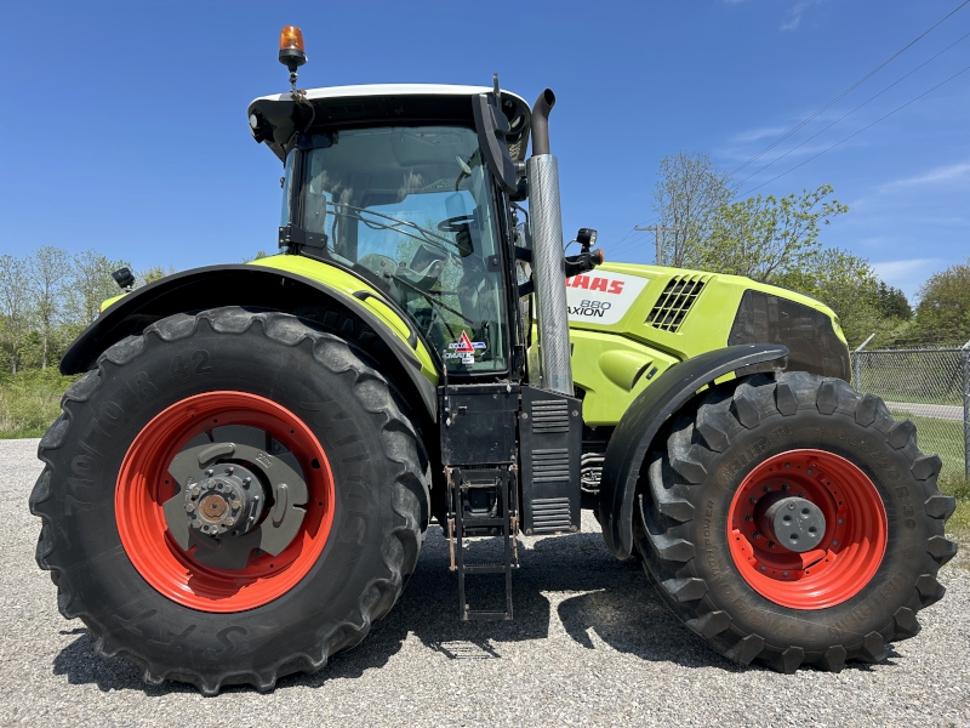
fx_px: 729
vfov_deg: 53.1
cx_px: 485
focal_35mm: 26
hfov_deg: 67.3
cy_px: 364
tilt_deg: +2.1
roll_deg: +0.1
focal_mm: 5.7
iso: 50
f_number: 1.5
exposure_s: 1/2695
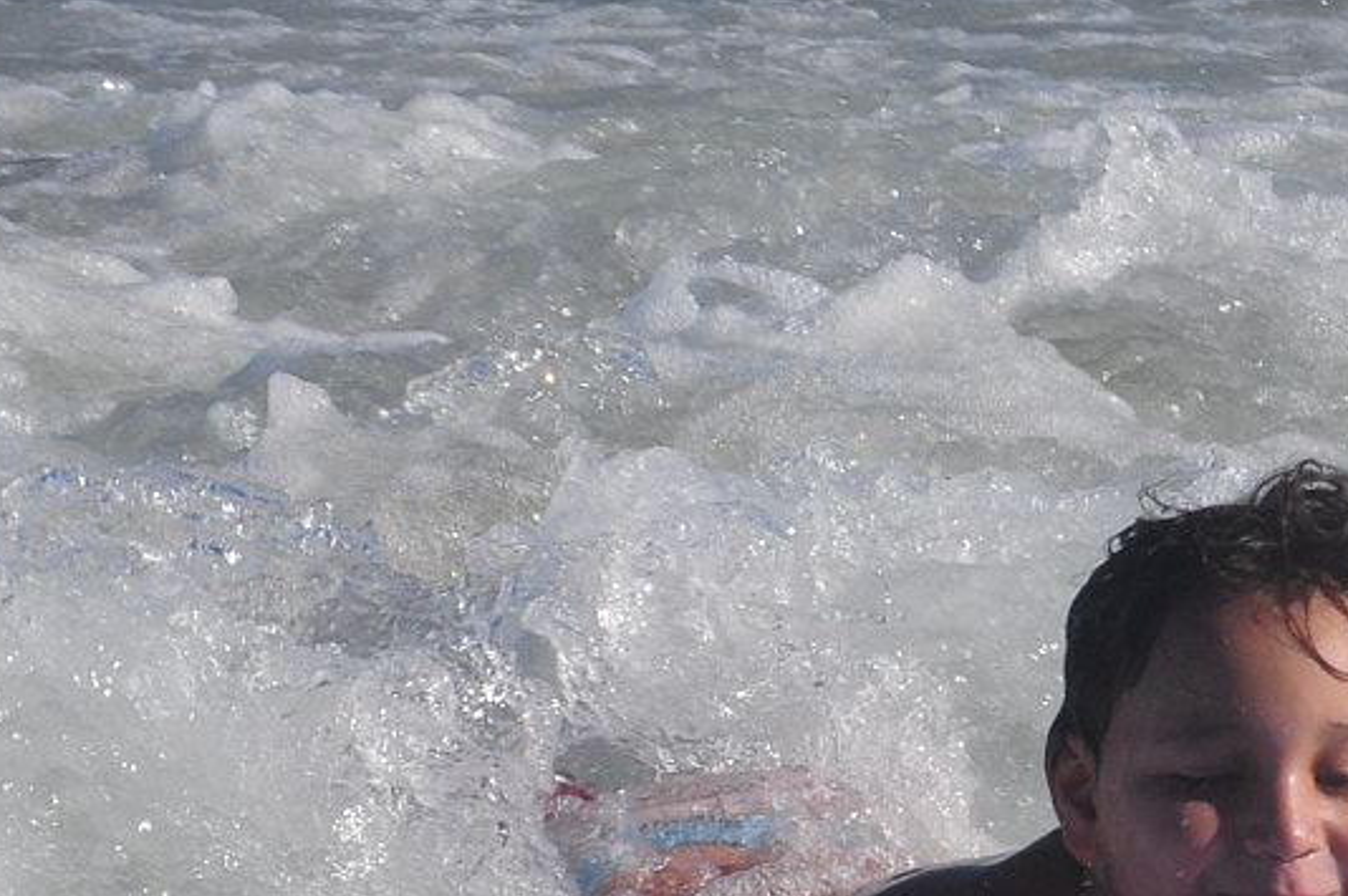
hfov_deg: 12.5
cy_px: 1020
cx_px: 1580
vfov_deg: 8.4
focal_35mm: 161
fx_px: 6023
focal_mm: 28
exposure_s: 1/500
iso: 200
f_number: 11
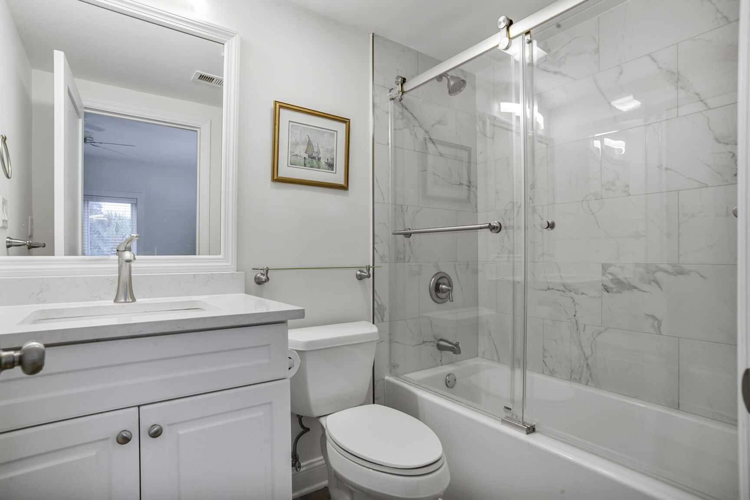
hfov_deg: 90.0
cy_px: 250
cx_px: 375
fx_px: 375
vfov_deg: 67.4
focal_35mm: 18
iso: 400
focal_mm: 18
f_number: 11
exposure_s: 1/8
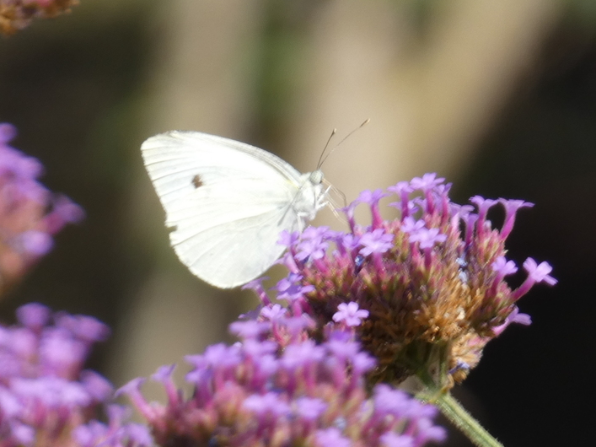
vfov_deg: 2.1
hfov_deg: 2.8
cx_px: 294
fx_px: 12136
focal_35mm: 705
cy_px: 235
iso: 80
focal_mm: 104.7
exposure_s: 1/100
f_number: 5.6
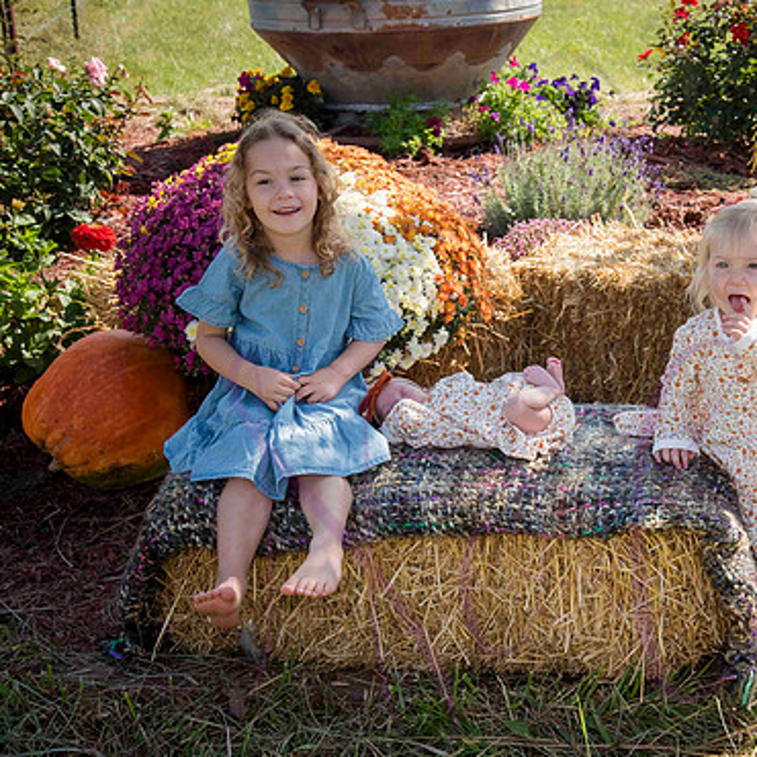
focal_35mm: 64
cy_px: 382
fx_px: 1583
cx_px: 573
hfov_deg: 26.5
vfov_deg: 26.9
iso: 400
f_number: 9
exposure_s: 1/500
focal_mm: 48
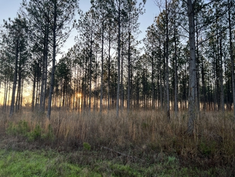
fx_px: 177
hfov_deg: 67.3
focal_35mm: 26
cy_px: 88
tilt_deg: +7.6
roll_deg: -0.5
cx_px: 118
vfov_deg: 53.1
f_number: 1.5
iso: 50
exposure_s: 1/383
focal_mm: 5.7
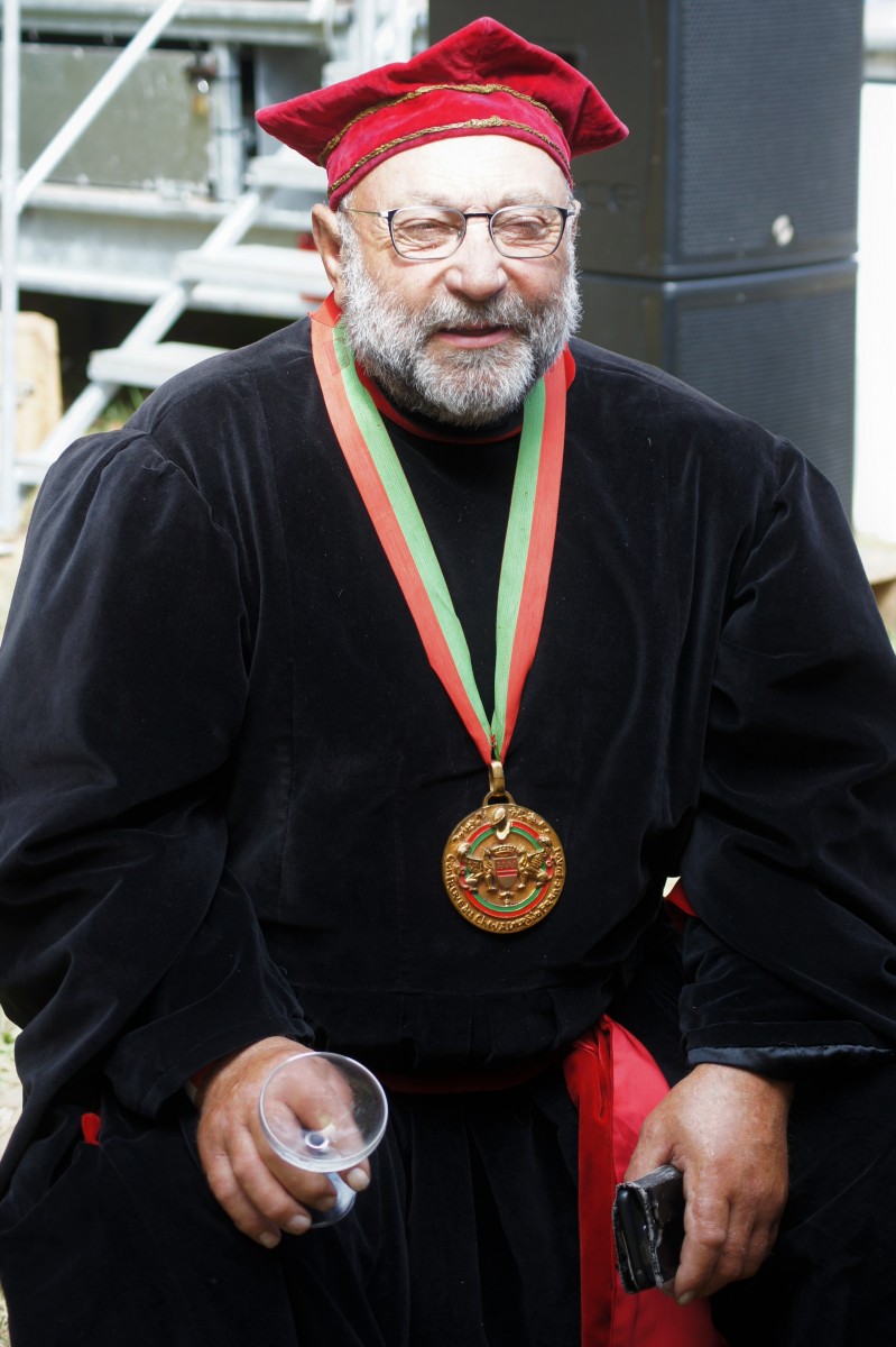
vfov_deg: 22.6
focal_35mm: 90
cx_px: 448
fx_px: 3363
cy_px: 674
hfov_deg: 15.2
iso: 200
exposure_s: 1/160
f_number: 5
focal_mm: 60
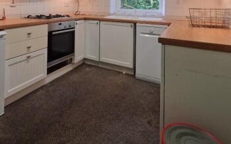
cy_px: 2
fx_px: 145
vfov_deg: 45.2
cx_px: 97
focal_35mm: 23
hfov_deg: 76.6
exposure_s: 1/50
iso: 100
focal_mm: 2.2
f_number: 2.2
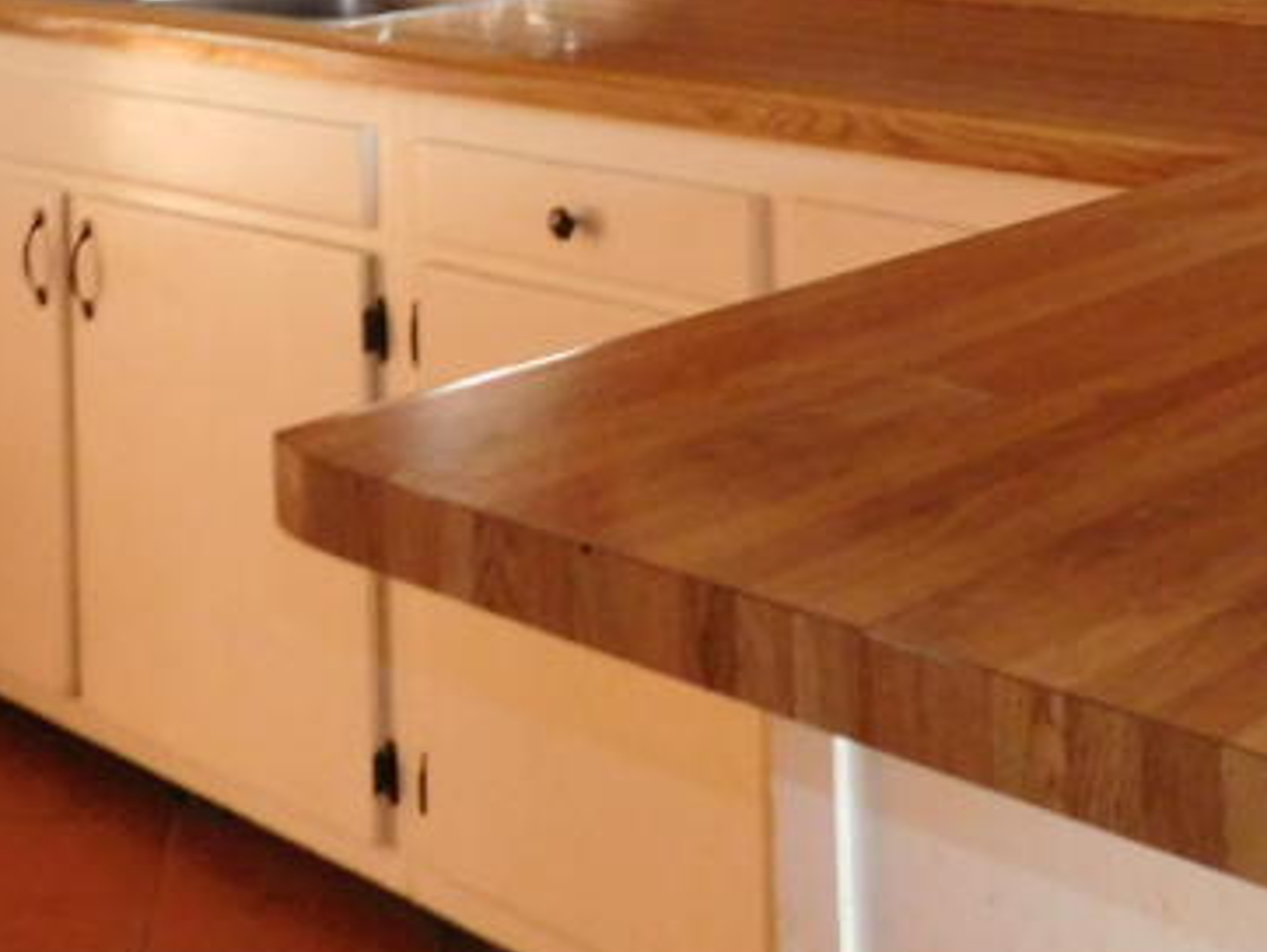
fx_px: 2381
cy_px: -340
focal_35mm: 65
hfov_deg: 29.0
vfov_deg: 20.4
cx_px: 210
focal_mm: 4
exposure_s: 1/20
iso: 800
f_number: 3
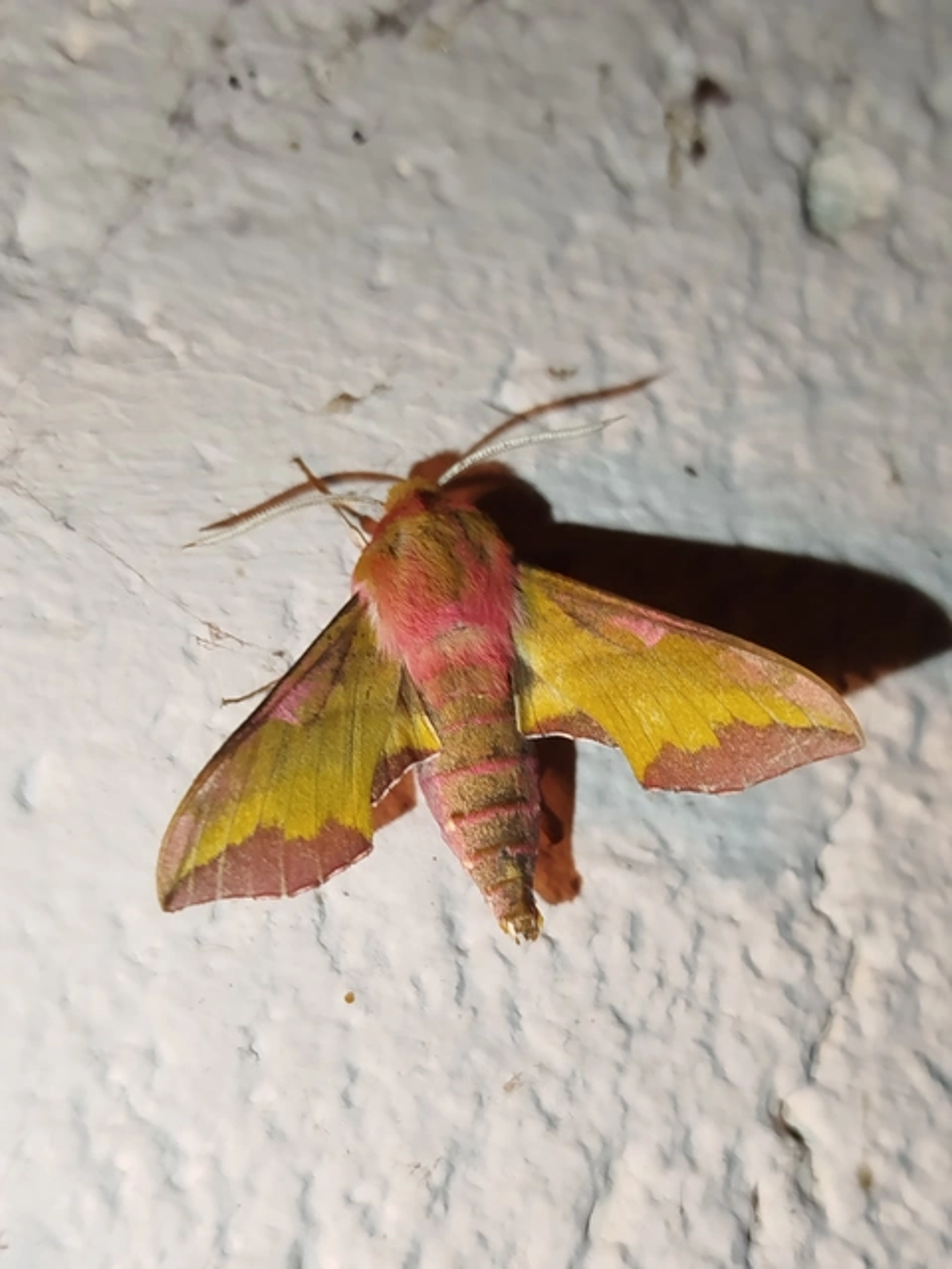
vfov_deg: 38.2
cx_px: 476
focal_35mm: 50
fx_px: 1833
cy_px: 634
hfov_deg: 29.1
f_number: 1.7
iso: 80
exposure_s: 1/50
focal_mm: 5.31
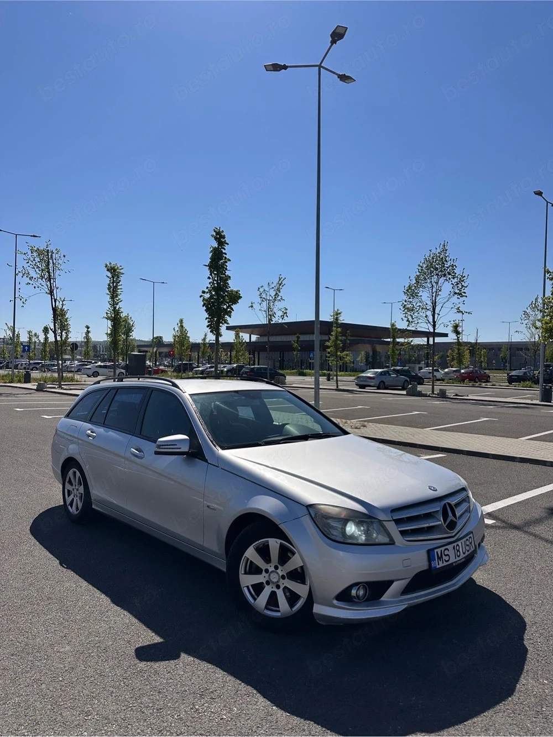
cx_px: 276
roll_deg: -2.2
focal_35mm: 24
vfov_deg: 71.6
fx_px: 511
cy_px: 368
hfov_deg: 56.8
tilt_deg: +0.0
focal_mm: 6.86
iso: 80
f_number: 1.78
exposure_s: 1/9709
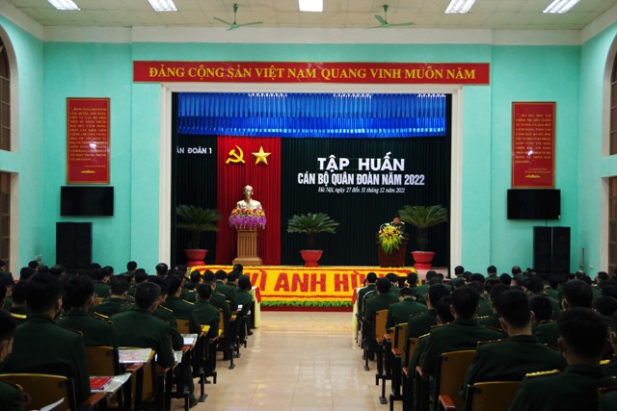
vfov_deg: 31.9
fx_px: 720
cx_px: 308
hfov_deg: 46.4
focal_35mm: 42
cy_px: 206
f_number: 4
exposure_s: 1/50
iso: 1600
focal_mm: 28
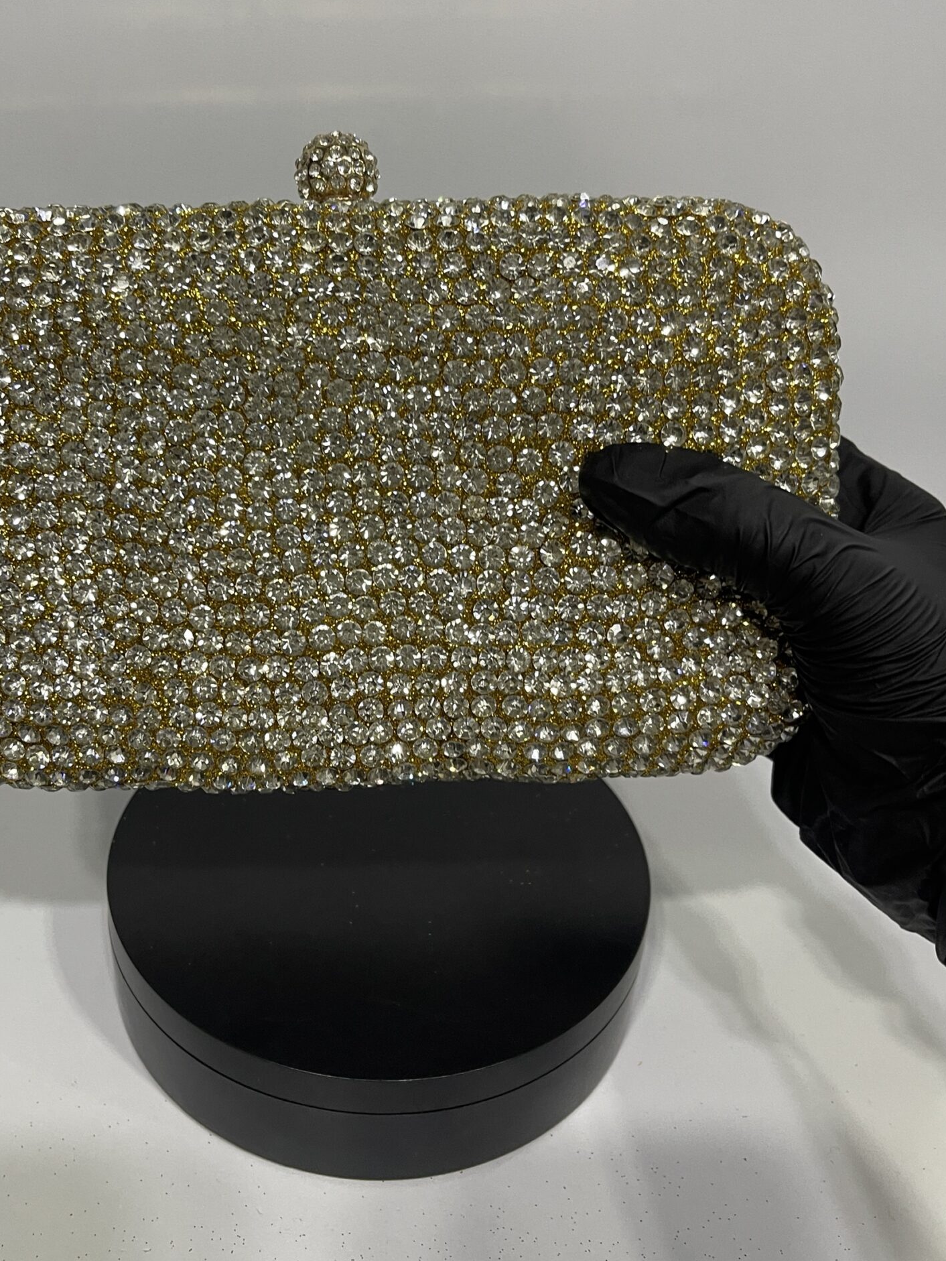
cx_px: 364
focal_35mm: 34
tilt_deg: -31.4
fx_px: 1239
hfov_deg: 41.5
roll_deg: -2.7
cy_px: 543
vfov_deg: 53.8
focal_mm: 5.1
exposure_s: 1/50
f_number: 1.6
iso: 125
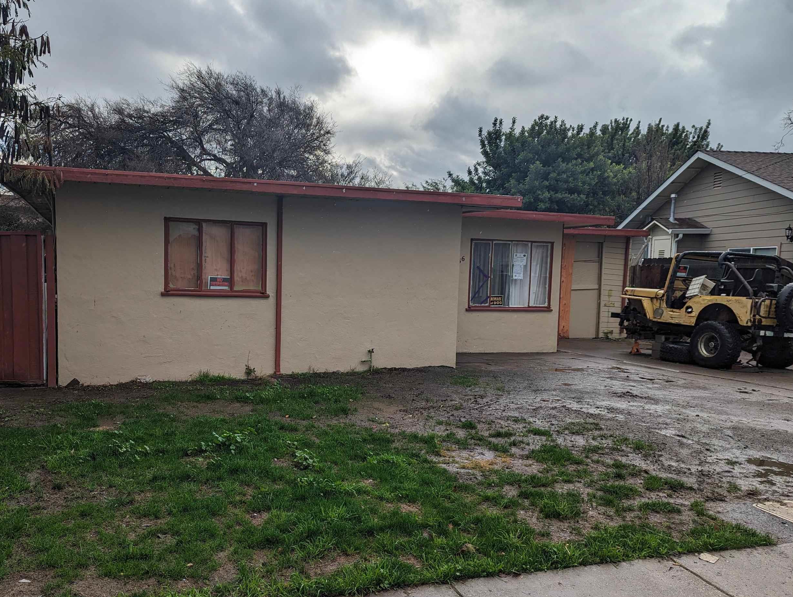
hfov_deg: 59.5
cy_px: 331
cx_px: 329
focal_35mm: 30
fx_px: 688
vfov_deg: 46.8
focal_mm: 6.81
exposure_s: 1/1110
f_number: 1.85
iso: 30
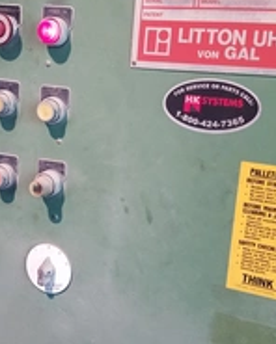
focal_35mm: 55
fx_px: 562
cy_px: 180
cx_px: 86
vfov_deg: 34.1
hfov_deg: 27.4
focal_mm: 4.2
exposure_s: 1/17
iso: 200
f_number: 1.7
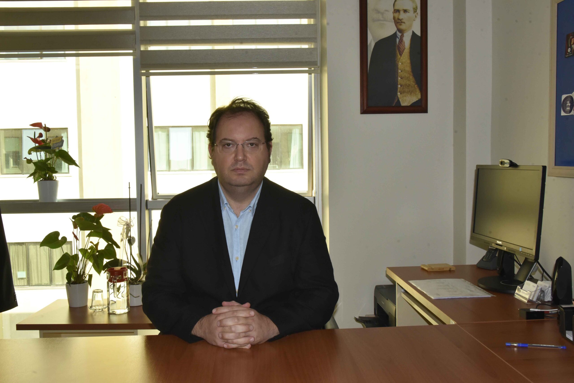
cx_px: 287
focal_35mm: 35
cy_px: 192
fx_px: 558
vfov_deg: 37.9
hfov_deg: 54.4
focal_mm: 35
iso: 2500
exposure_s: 1/200
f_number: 14
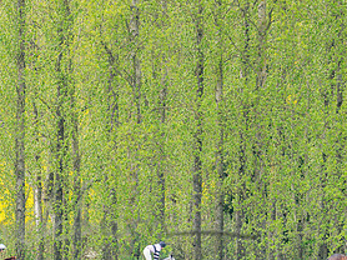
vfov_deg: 1.2
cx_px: -7
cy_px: 153
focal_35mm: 1287
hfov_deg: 1.5
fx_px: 12890
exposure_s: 1/1000
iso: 400
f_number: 4.5
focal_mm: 400
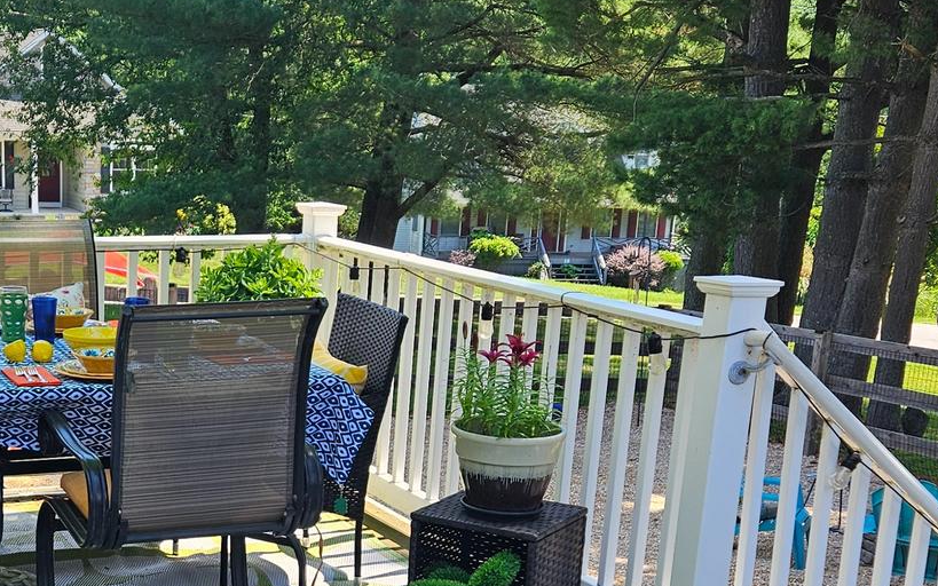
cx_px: 194
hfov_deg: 32.6
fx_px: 1559
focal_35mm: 61
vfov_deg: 20.9
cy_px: 502
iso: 25
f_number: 1.8
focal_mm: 5.4
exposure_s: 1/404
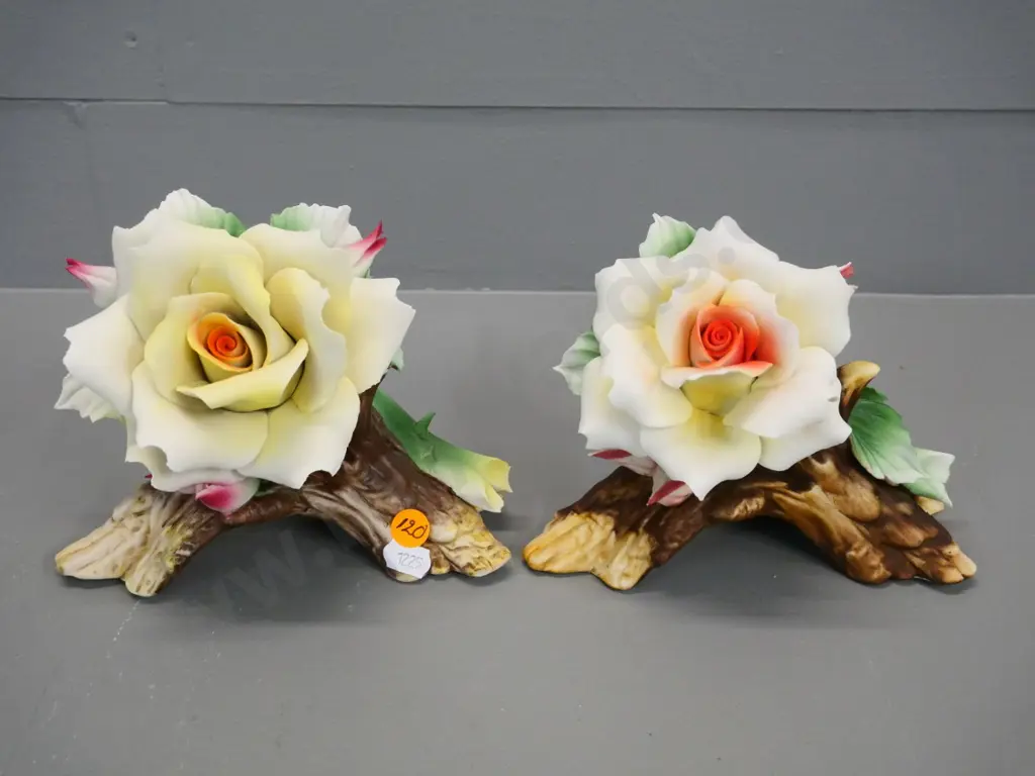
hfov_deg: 51.4
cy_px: 388
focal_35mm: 36
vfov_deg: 39.7
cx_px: 518
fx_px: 1076
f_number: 6.3
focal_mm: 18
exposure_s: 1/100
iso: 3200
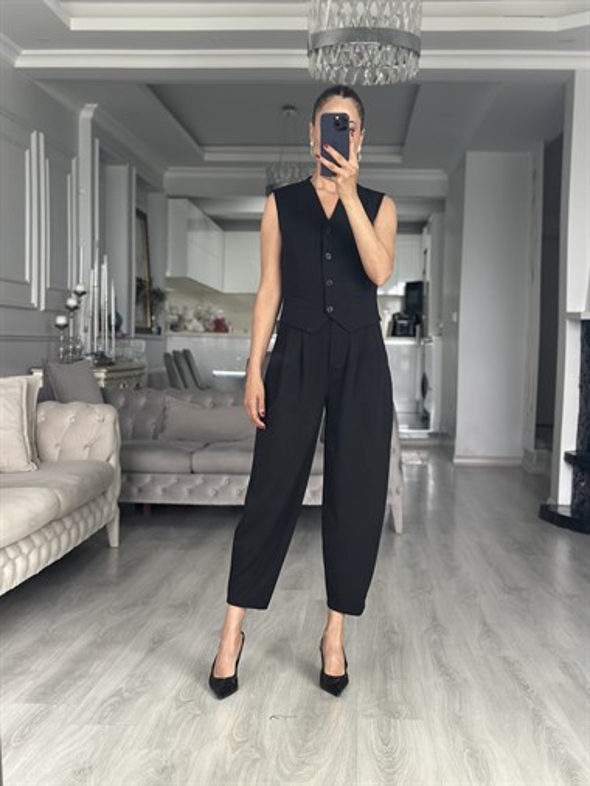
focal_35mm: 48
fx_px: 1090
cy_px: 393
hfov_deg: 30.3
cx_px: 295
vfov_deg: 39.6
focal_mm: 6.86
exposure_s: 1/60
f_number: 1.78
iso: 125
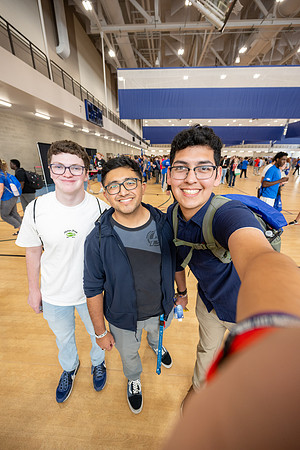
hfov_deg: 81.2
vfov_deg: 104.3
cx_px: 150
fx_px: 175
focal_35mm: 14
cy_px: 225
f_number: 4
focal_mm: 14
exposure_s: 1/100
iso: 1000
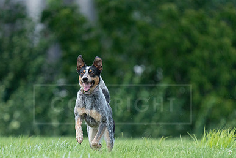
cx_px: 91
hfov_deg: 2.3
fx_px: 5900
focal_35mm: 900
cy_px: 115
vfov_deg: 1.5
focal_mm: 600
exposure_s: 1/4000
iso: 3200
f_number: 6.3
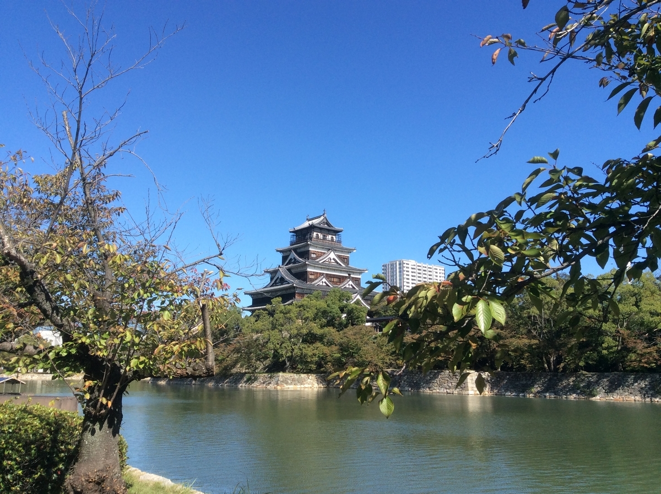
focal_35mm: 32
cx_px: 330
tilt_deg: +9.9
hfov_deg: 56.9
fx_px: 610
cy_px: 247
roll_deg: -1.5
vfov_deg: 44.0
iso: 32
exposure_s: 1/923
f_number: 2.4
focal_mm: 3.3
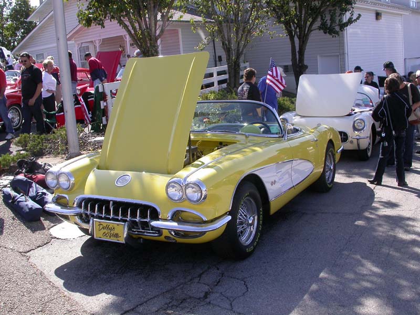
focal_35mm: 38
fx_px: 461
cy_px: 158
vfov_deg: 37.7
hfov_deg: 49.0
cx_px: 210
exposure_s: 1/210
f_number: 6
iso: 100
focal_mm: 7.85
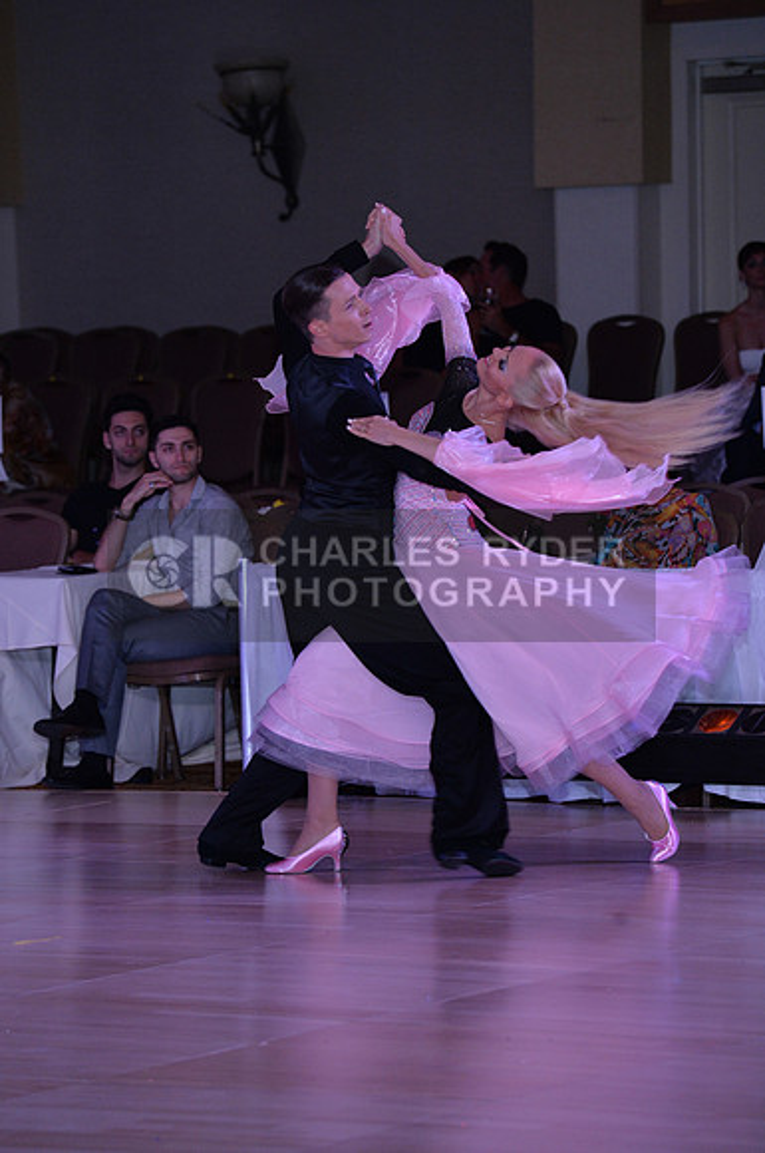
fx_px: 6074
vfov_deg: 10.8
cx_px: 382
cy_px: 576
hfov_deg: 7.2
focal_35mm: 190
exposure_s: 1/250
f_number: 5.6
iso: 2000
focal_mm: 190
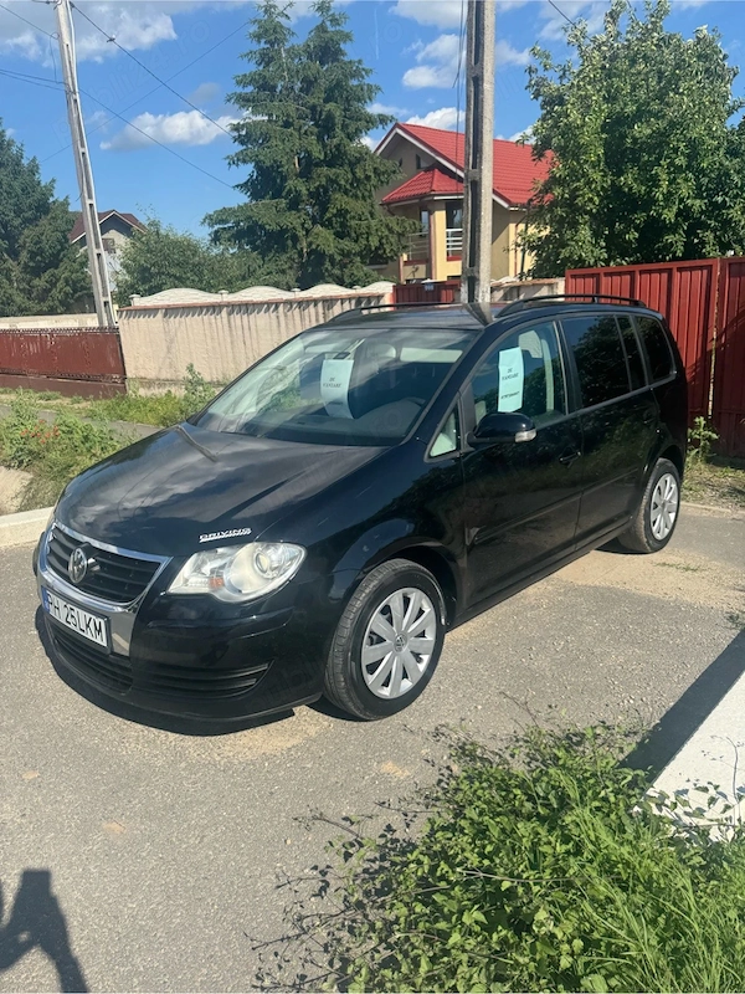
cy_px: 497
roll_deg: +2.4
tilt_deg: -15.2
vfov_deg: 71.6
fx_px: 689
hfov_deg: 56.8
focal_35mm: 24
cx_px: 372
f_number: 1.78
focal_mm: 6.76
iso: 80
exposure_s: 1/3802
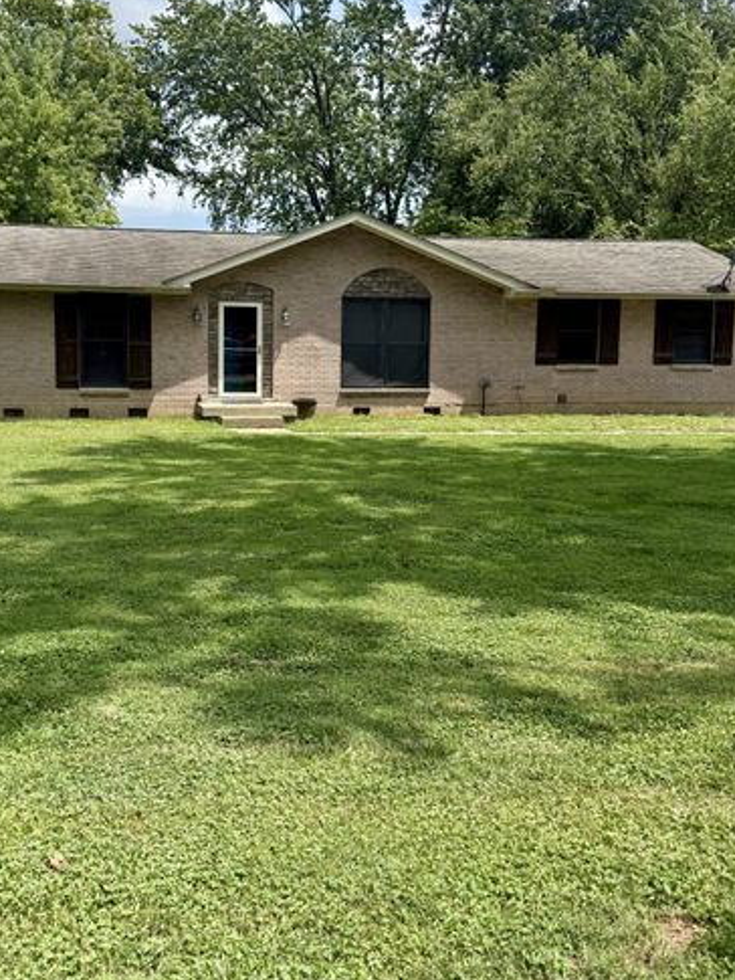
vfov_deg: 55.2
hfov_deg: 42.6
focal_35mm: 33
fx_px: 934
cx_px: 273
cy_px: 433
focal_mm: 6.76
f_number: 1.78
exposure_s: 1/3953
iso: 100
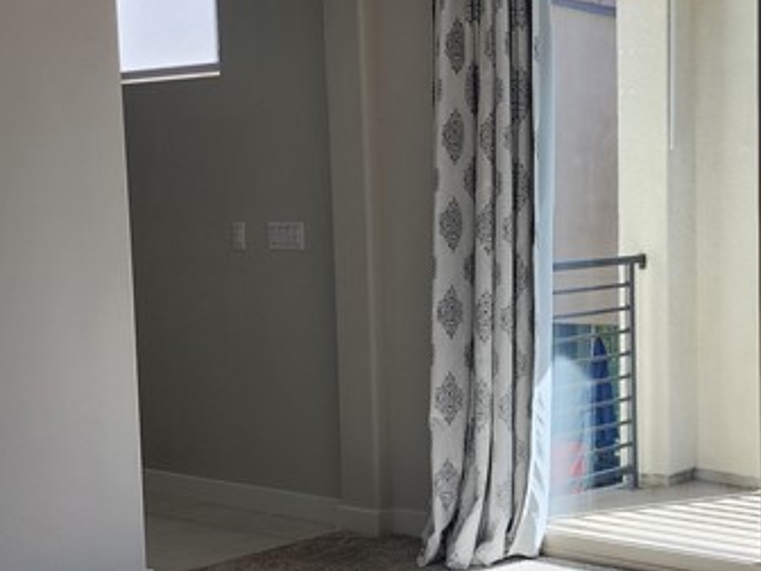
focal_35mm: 70
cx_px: 532
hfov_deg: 27.5
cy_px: 349
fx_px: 1539
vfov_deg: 21.0
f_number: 1.8
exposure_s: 1/220
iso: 12
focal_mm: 6.4
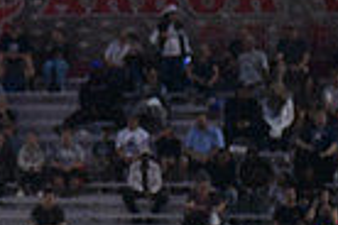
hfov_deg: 3.6
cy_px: 282
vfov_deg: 2.4
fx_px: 5342
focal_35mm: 569
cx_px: -230
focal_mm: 135
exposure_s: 1/1000
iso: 9000
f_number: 2.8
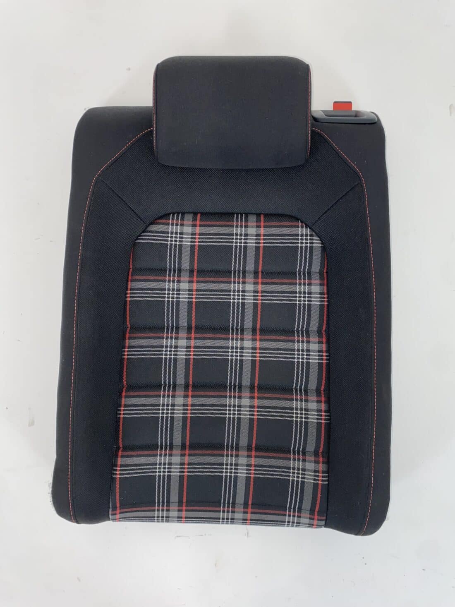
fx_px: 456
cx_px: 228
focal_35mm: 26
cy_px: 304
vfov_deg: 67.3
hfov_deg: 53.1
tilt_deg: -85.9
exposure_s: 1/47
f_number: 1.8
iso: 32
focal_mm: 4.25
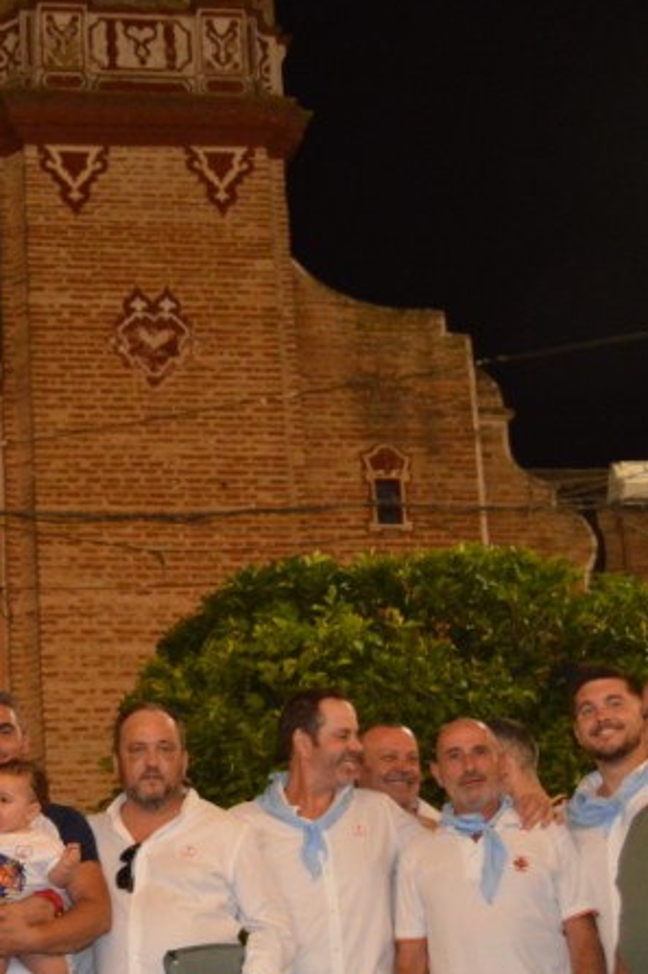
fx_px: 2138
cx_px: -127
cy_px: 730
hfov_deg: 16.5
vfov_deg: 25.3
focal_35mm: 79
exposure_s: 1/60
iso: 1400
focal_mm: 23
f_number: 3.8
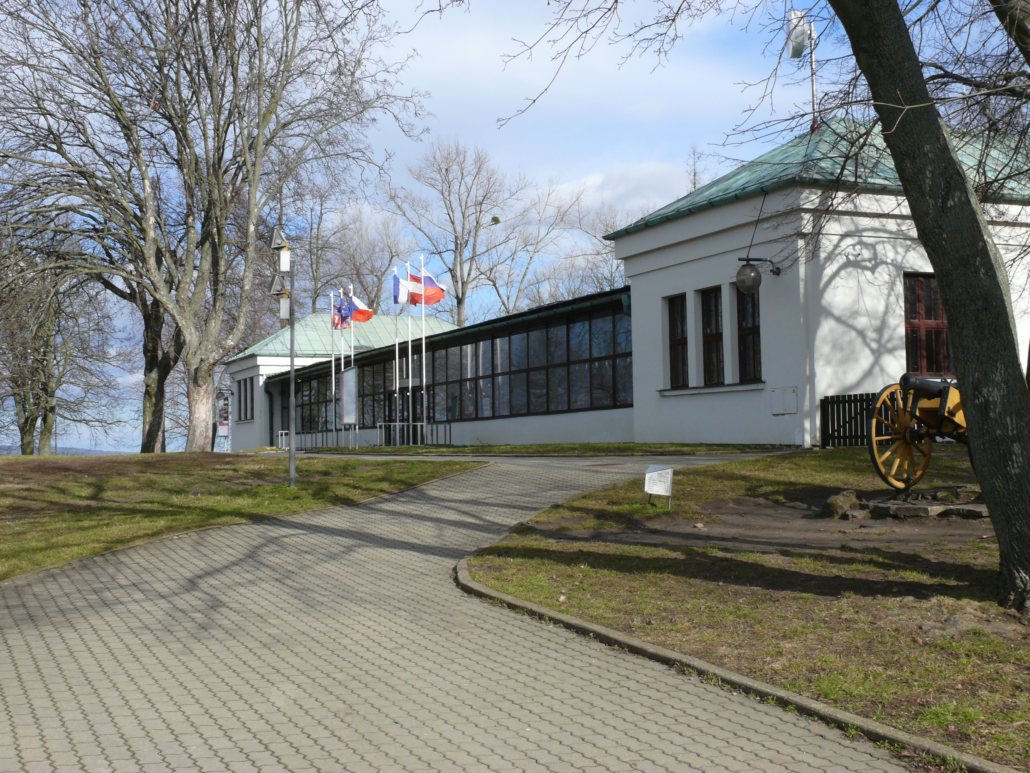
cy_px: 386
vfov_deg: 32.2
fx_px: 1339
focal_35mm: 45
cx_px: 515
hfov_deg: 42.1
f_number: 5.6
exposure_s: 1/200
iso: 100
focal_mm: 9.6
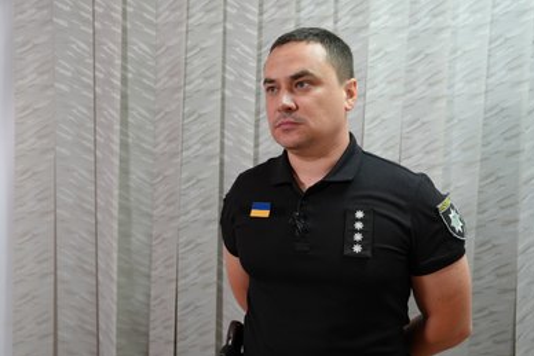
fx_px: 504
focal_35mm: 34
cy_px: 174
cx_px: 266
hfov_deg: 55.8
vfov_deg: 38.9
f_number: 4
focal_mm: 33
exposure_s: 1/160
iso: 1600
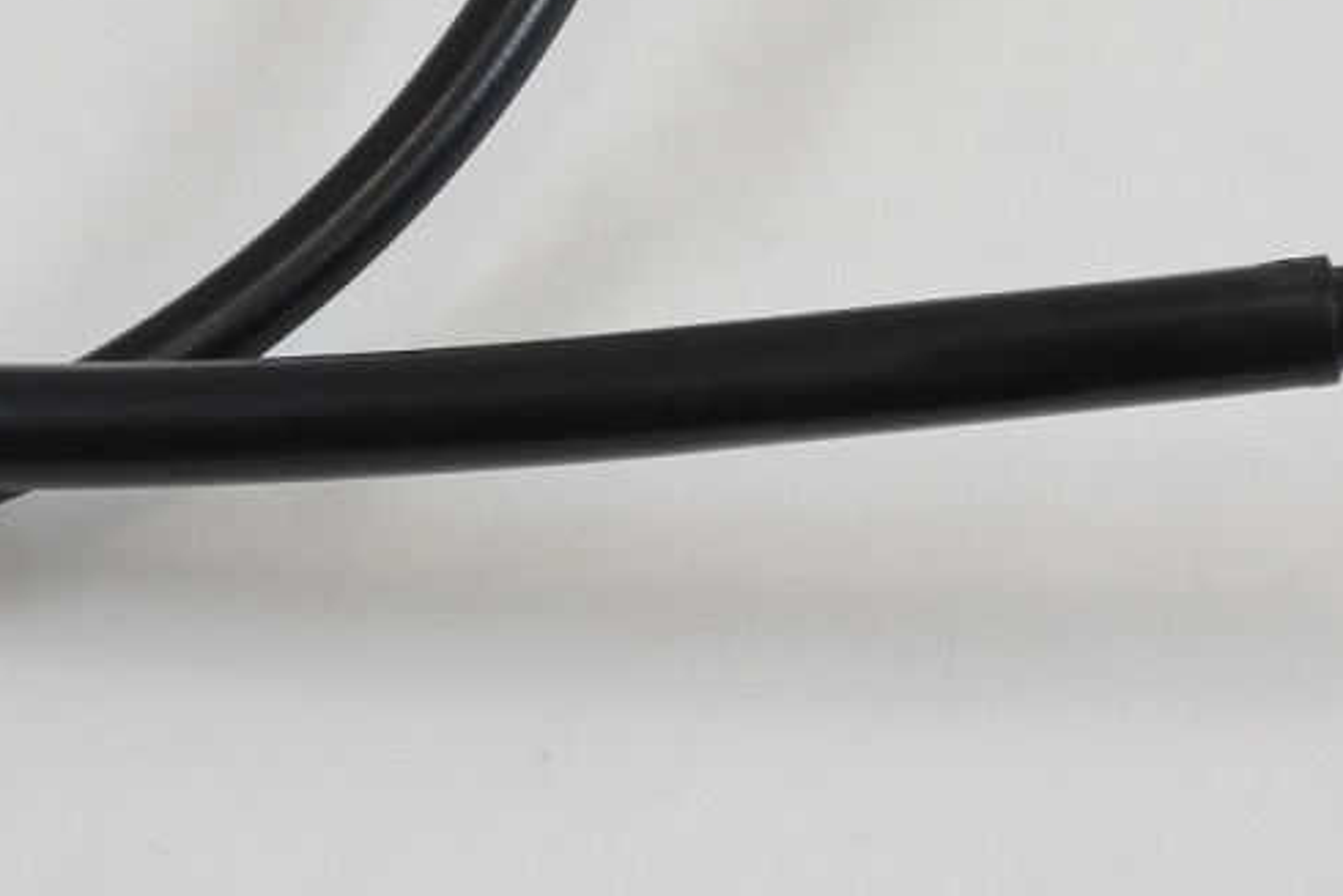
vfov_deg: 8.2
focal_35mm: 165
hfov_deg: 12.4
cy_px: -358
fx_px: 6157
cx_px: 796
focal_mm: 17.6
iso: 400
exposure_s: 1/160
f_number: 4.5
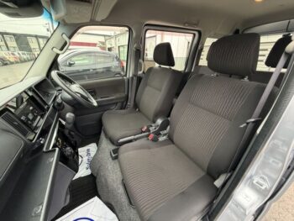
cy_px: 110
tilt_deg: -24.5
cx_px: 147
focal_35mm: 14
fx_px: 119
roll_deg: -0.7
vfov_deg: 85.7
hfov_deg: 102.0
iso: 320
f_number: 2.2
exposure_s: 1/121
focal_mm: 2.22
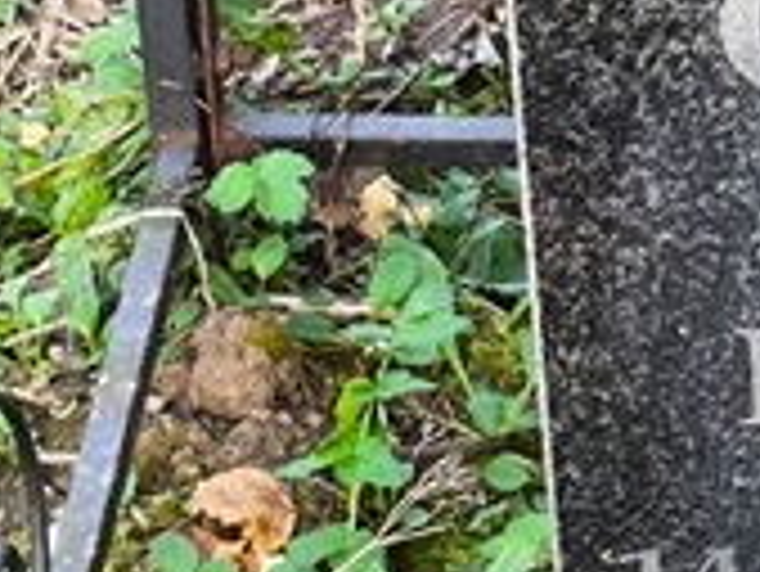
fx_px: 5185
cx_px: 1001
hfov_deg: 8.3
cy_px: 41
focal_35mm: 236
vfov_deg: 6.3
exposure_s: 1/100
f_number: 1.7
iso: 80
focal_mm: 4.71
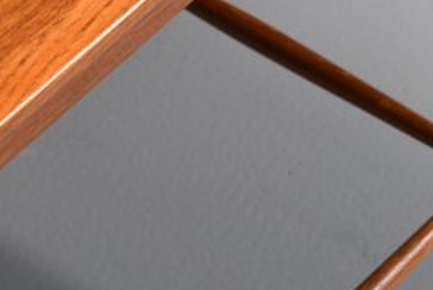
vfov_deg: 4.3
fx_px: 3797
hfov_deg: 6.5
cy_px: -218
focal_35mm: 315
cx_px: -49
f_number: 7.1
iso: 100
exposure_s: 1/200
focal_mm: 45
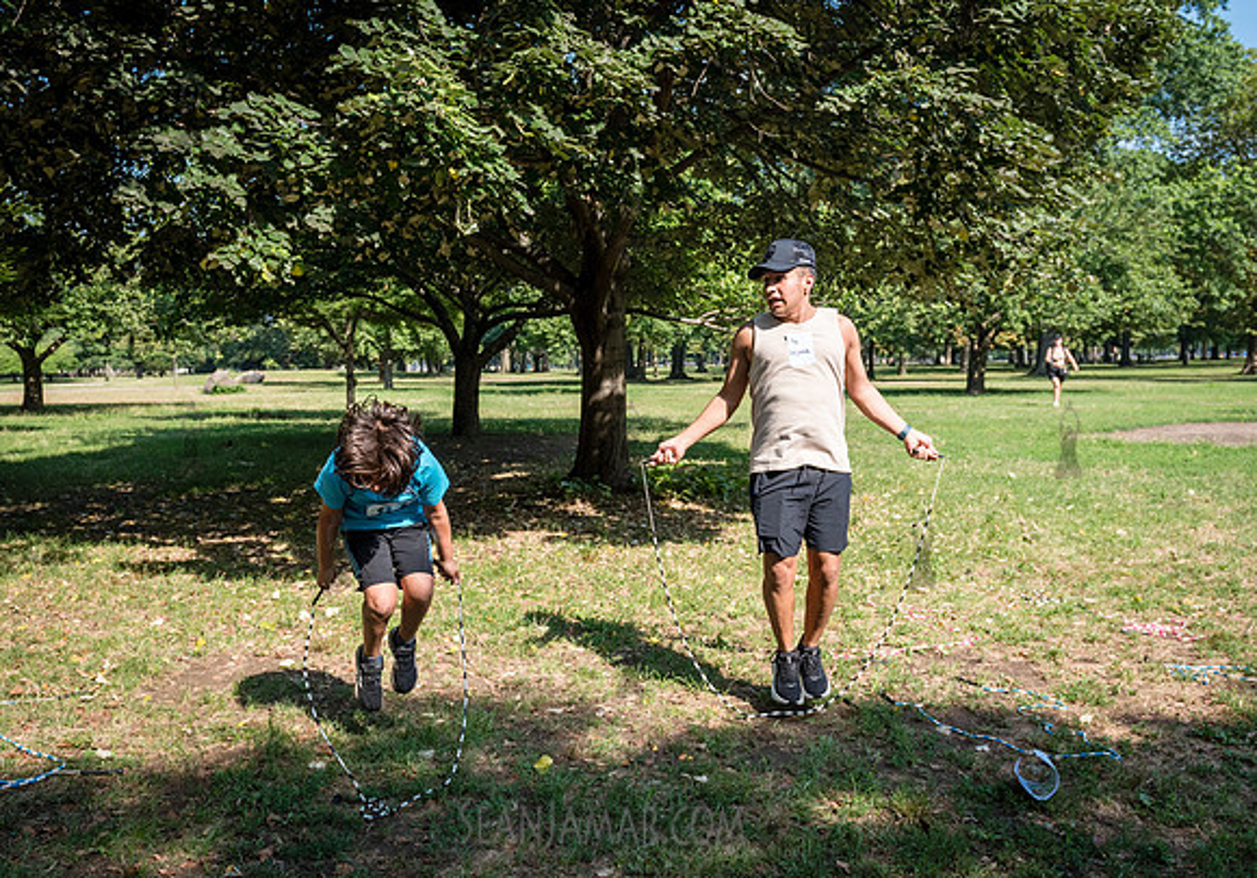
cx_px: 607
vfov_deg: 42.5
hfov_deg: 58.2
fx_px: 1129
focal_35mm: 32
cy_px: 449
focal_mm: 24
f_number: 3.5
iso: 400
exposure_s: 1/2000
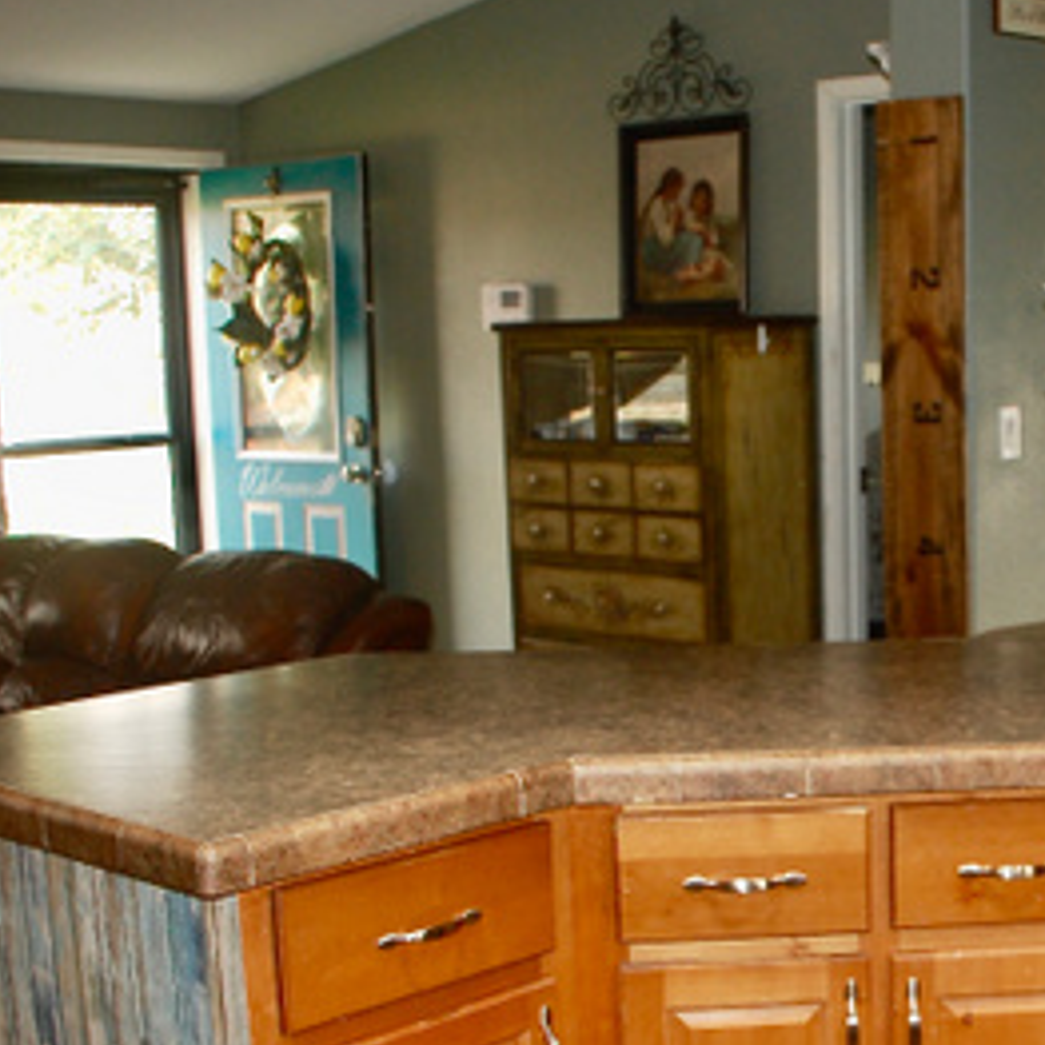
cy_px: 666
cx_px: 889
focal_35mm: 56
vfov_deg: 30.4
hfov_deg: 29.6
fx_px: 1913
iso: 400
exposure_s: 1/60
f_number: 3.5
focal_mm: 18
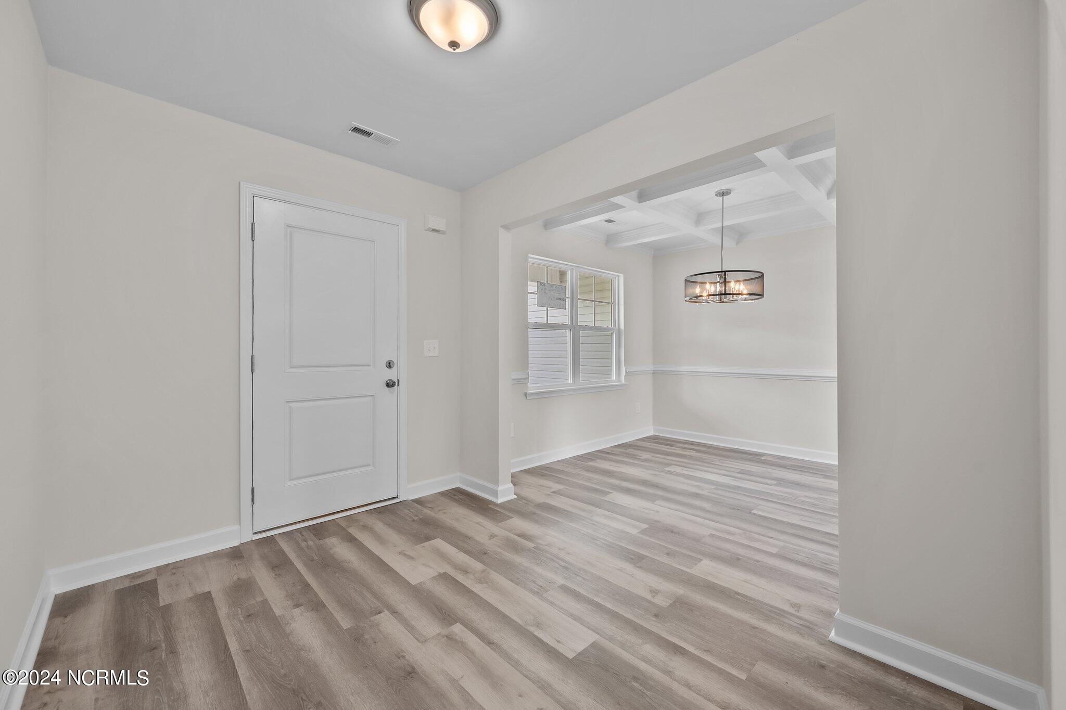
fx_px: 414
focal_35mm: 14
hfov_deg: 104.3
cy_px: 355
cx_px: 533
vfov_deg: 81.2
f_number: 7.1
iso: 640
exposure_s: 1/6
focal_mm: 14
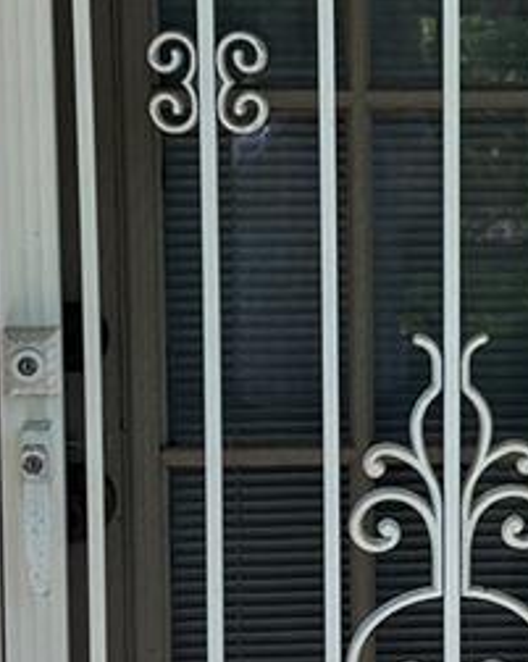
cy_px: 292
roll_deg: -0.3
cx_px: 570
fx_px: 2368
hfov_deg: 12.5
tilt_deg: -3.2
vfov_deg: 15.9
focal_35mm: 121
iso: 50
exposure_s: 1/611
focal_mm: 5.7
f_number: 1.5
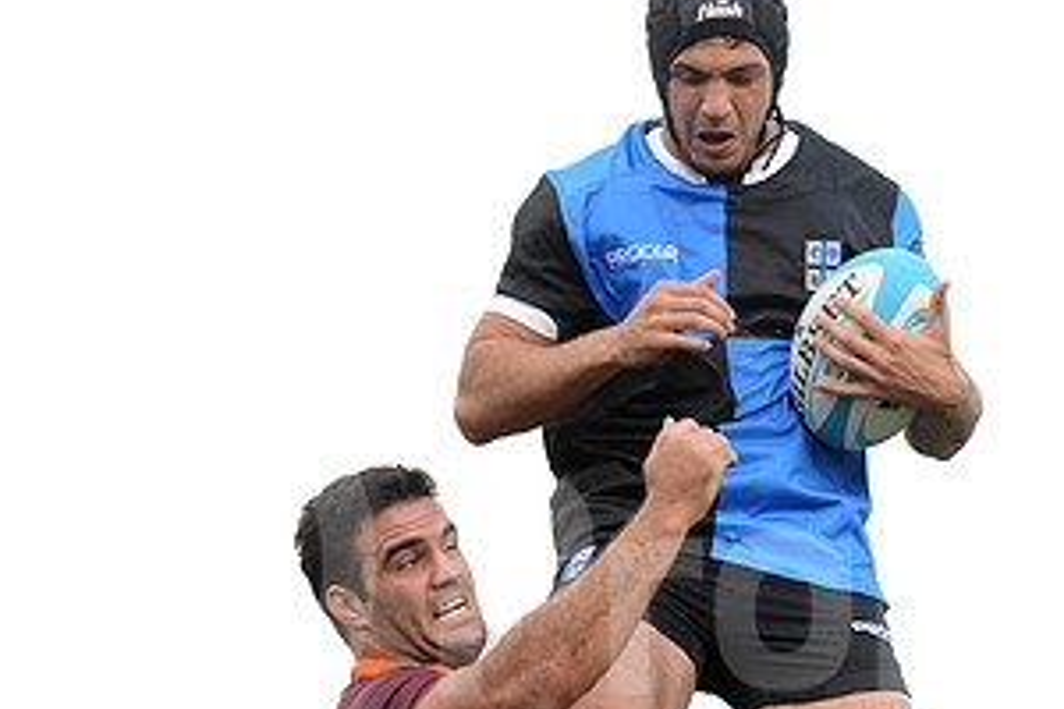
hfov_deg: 6.3
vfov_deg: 4.2
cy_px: 573
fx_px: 9723
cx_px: 724
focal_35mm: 329
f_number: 4
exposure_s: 1/500
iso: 640
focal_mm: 170
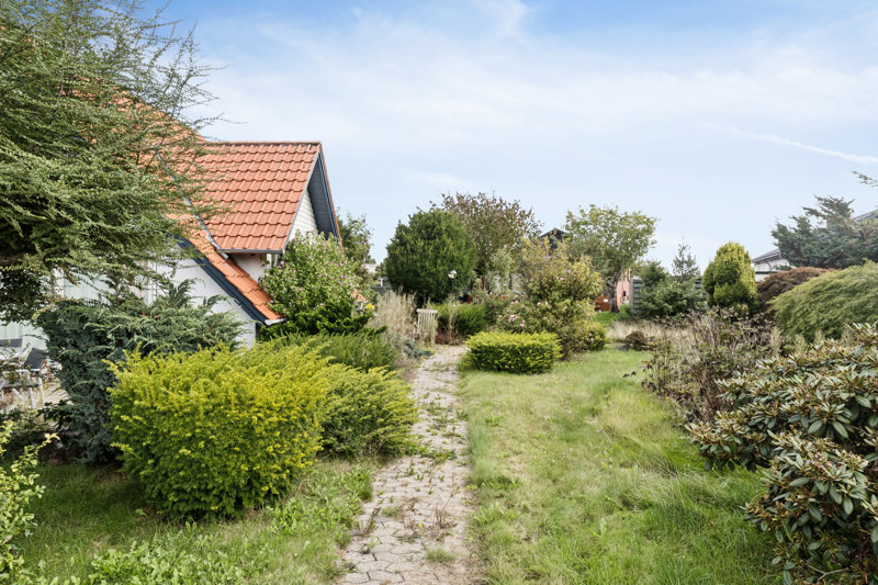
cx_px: 439
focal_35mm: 22
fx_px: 549
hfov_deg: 77.3
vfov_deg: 56.1
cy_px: 292
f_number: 8
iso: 250
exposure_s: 1/320
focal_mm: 15
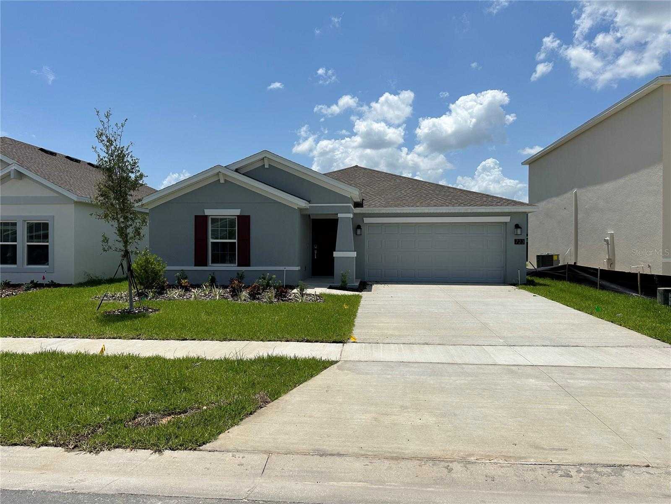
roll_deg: -0.5
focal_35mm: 24
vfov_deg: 56.8
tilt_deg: -0.6
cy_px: 252
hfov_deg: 71.6
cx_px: 336
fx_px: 465
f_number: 1.78
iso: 80
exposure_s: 1/10753
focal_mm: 6.86
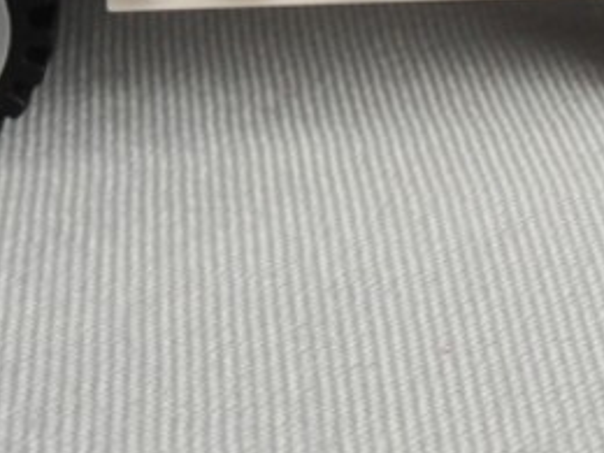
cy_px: -250
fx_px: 2233
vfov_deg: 11.1
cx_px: 358
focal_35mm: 128
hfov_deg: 15.4
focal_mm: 6.61
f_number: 3.9
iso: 80
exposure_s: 1/160
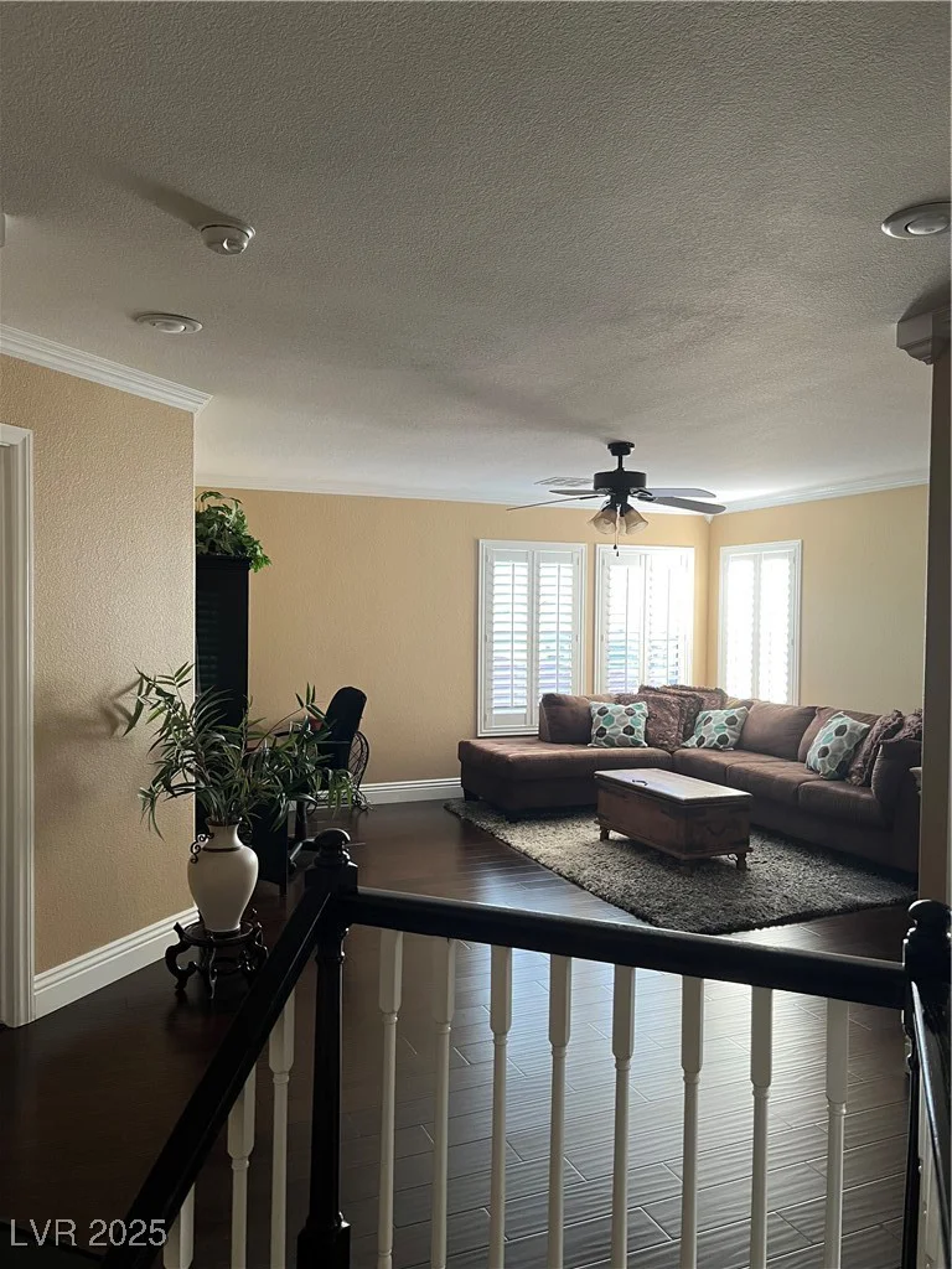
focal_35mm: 26
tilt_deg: -1.7
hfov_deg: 53.1
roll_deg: -0.6
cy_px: 634
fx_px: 953
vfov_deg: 67.3
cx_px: 476
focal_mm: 5.7
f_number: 1.5
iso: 125
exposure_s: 1/91
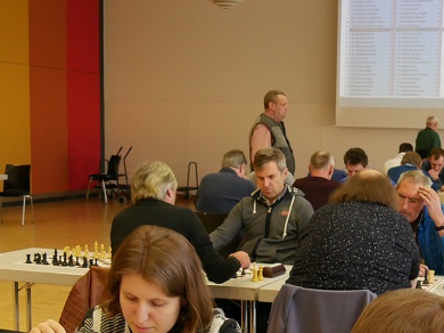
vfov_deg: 18.8
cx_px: 339
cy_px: 299
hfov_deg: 25.0
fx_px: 987
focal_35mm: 77
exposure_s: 1/160
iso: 1250
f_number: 3.6
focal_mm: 15
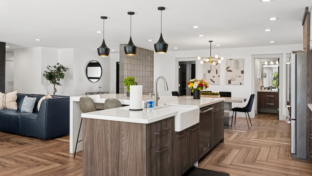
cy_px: 81
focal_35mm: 26
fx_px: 215
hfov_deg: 71.9
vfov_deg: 44.3
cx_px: 161
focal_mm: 24
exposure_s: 1/40
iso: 320
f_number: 8
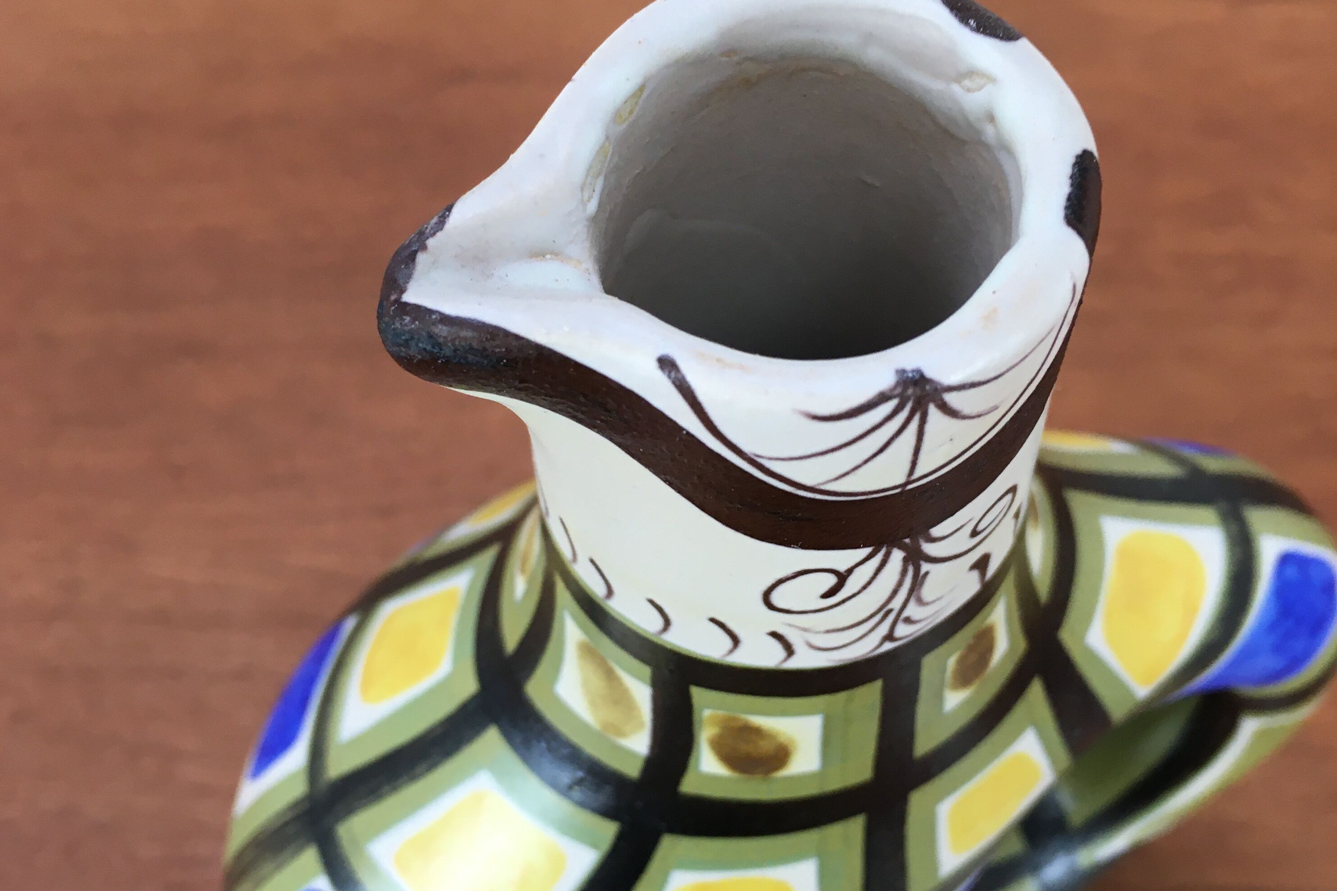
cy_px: 498
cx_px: 660
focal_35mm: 41
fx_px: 1522
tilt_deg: -64.6
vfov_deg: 32.6
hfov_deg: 47.4
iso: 32
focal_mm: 4.15
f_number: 2.2
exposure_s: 1/33
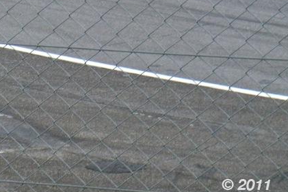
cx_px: -57
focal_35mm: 311
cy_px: -54
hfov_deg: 6.6
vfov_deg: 4.4
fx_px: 2489
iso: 160
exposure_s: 1/60
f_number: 5.2
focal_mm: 22
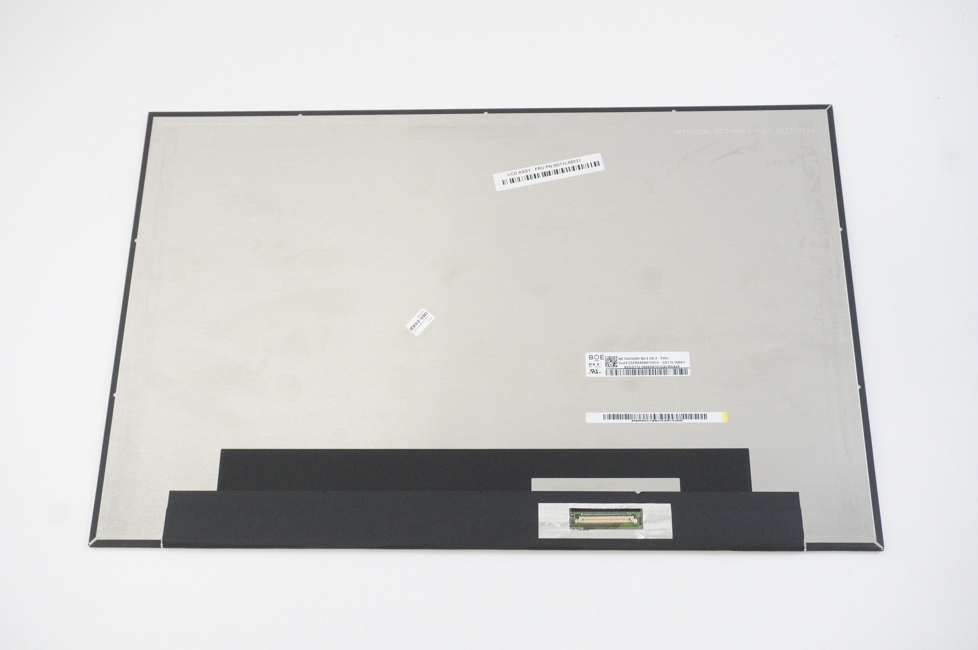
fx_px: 1059
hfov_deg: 49.6
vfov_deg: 34.1
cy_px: 325
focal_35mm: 39
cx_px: 489
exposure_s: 1/160
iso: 5000
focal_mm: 26
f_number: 6.3
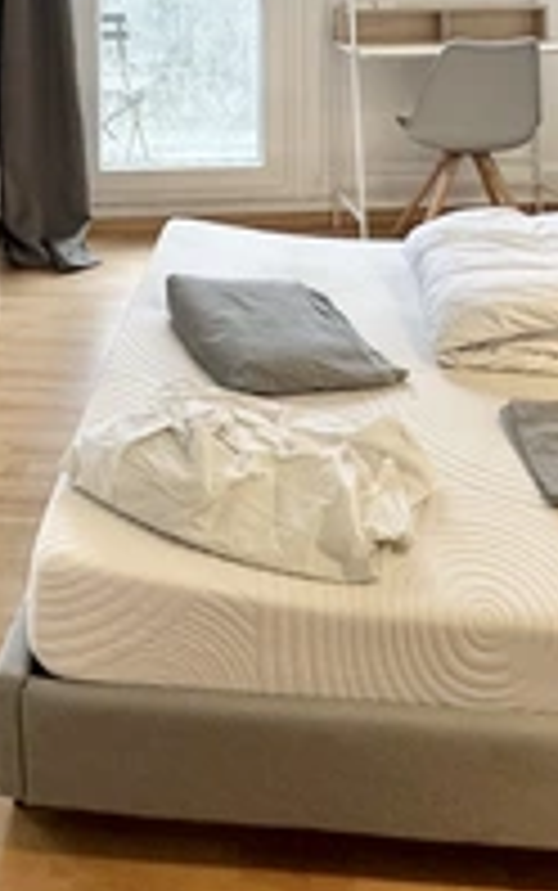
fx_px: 972
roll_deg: +0.2
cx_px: 196
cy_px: -4
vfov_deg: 42.4
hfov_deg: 31.8
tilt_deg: -2.4
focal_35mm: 40
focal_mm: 2.22
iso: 200
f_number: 2.2
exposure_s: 1/100
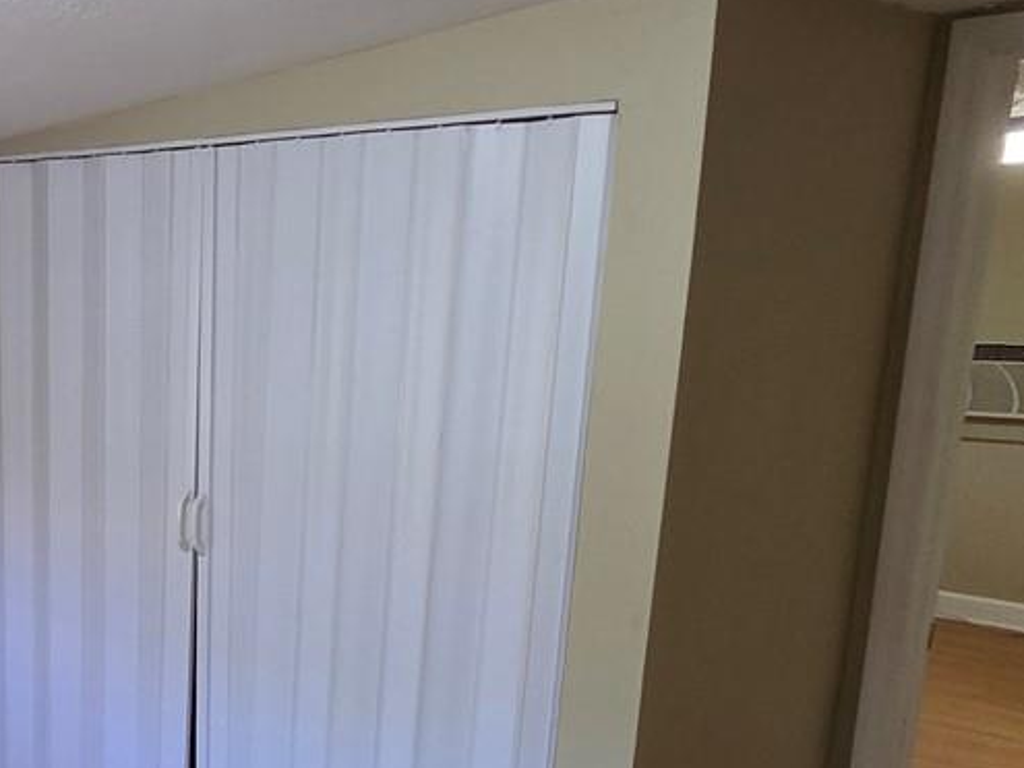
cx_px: -21
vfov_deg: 33.7
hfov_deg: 39.1
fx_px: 1242
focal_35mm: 42
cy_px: 565
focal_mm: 2.2
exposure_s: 1/60
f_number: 2.2
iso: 200
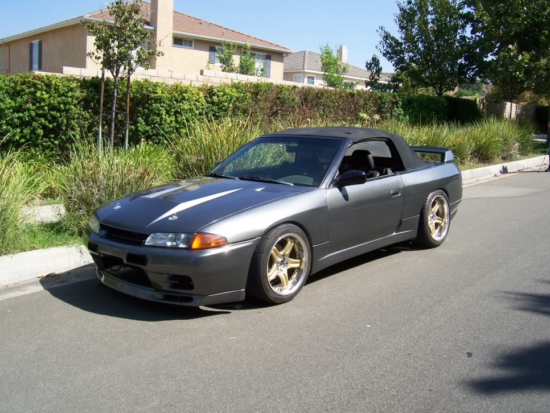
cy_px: 205
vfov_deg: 39.7
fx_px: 572
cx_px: 271
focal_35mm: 36
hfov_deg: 51.3
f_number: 5.1
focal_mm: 5.6
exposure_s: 1/400
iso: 80
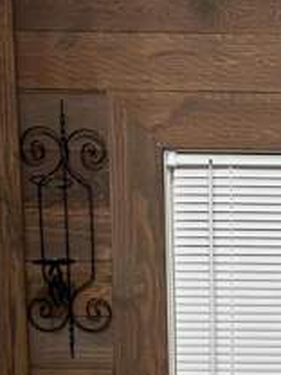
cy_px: 460
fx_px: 866
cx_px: 357
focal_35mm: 80
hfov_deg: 17.4
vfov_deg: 22.4
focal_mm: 5.7
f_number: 1.5
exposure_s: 1/60
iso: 100
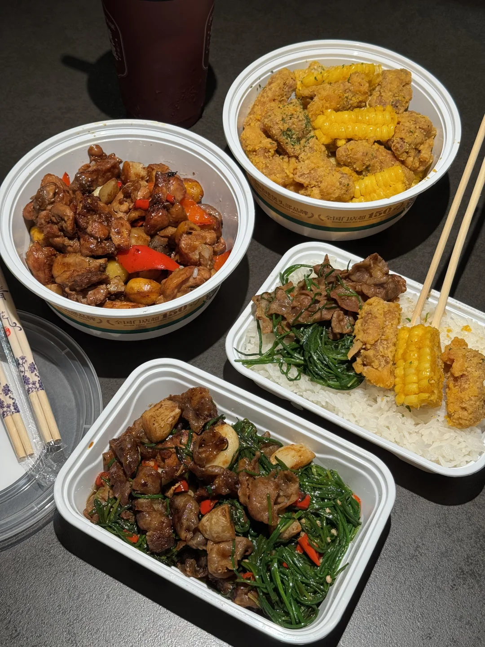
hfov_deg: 30.3
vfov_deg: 39.7
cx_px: 242
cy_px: 324
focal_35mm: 48
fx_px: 897
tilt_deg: -55.6
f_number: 1.78
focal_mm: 6.76
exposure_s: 1/121
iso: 50
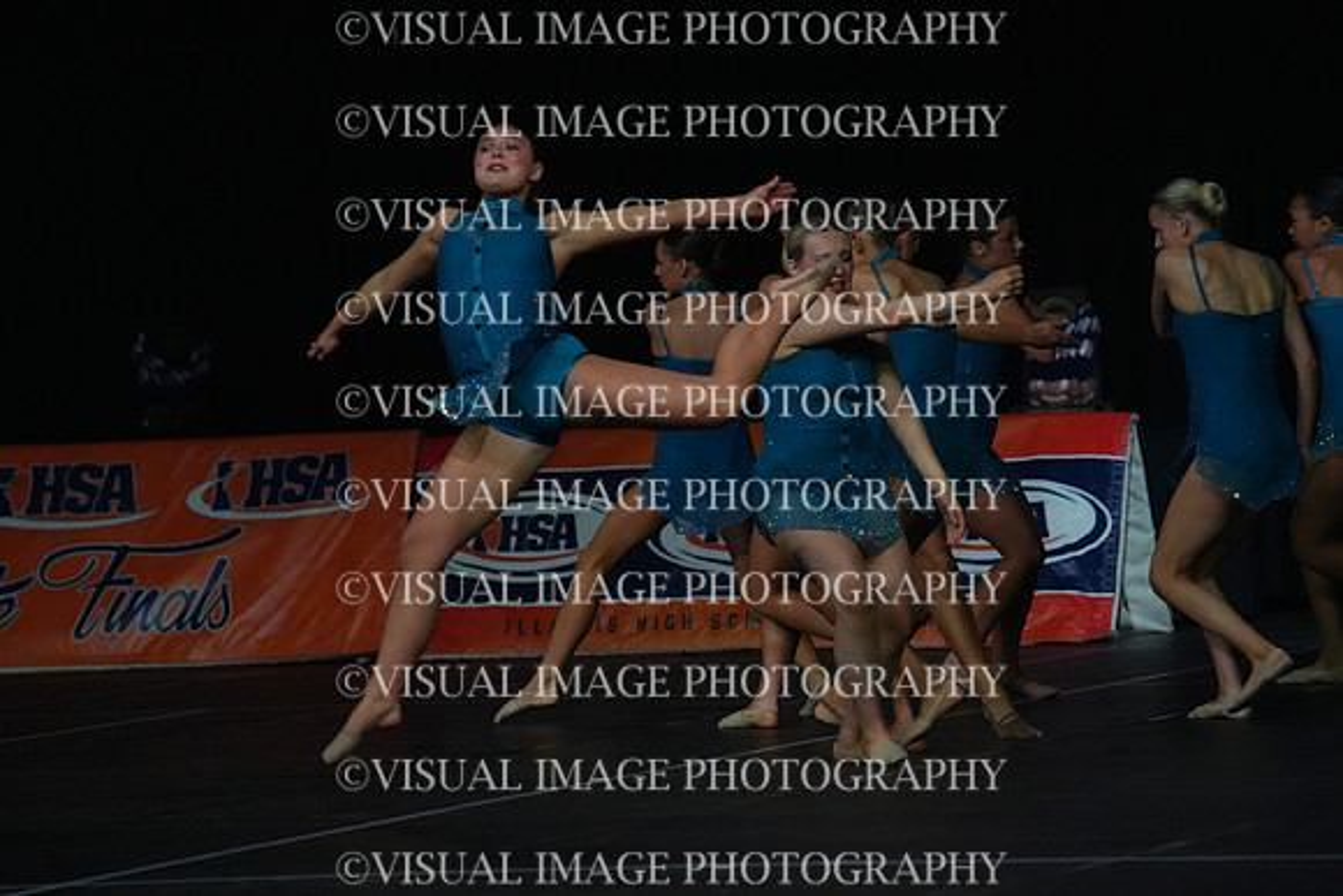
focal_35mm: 235
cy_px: 448
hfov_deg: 8.8
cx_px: 672
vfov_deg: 5.9
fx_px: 8768
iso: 12800
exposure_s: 1/1000
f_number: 5
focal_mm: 235
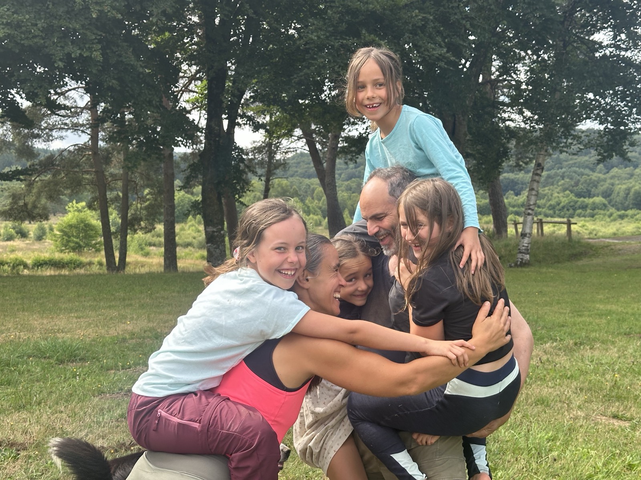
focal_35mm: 48
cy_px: 240
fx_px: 889
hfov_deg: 39.7
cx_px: 320
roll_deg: +0.0
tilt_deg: -1.2
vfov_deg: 30.3
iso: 64
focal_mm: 6.86
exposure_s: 1/785
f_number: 1.78
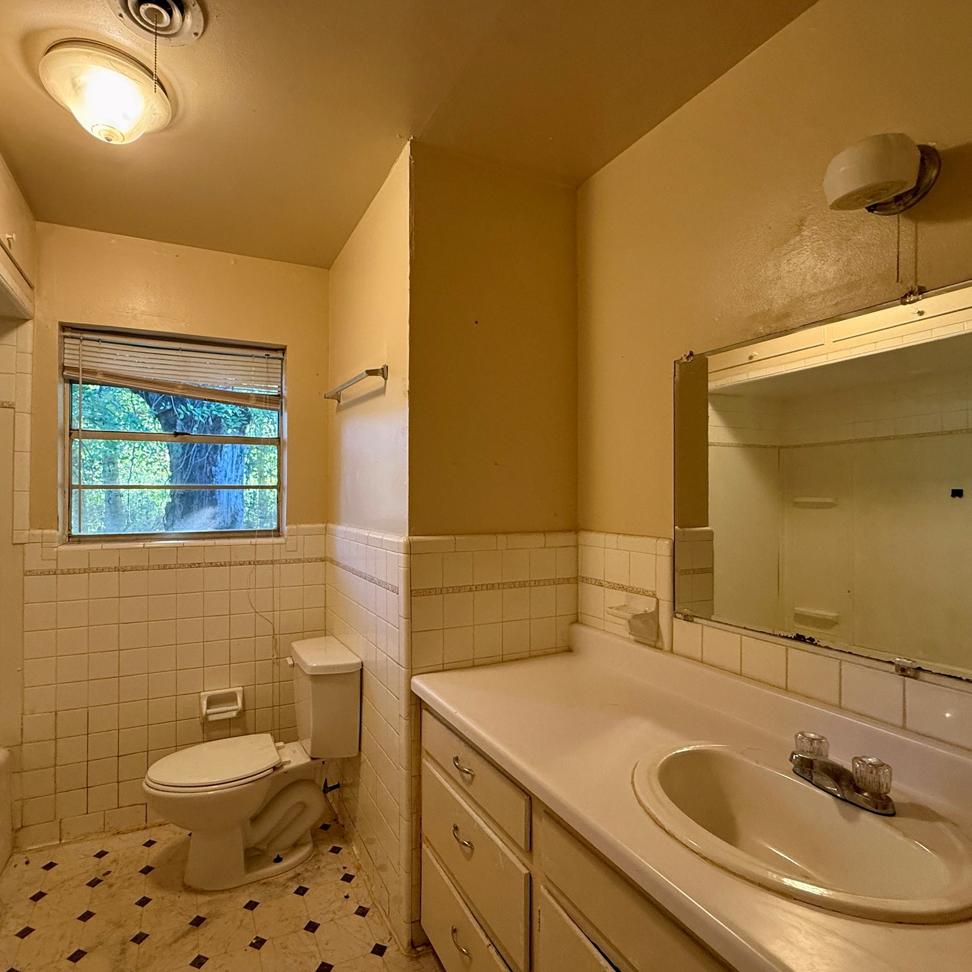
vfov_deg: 84.0
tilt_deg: +0.2
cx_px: 417
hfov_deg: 83.5
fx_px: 540
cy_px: 490
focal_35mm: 17
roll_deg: -0.8
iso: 320
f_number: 2.2
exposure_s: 1/60
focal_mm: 2.22
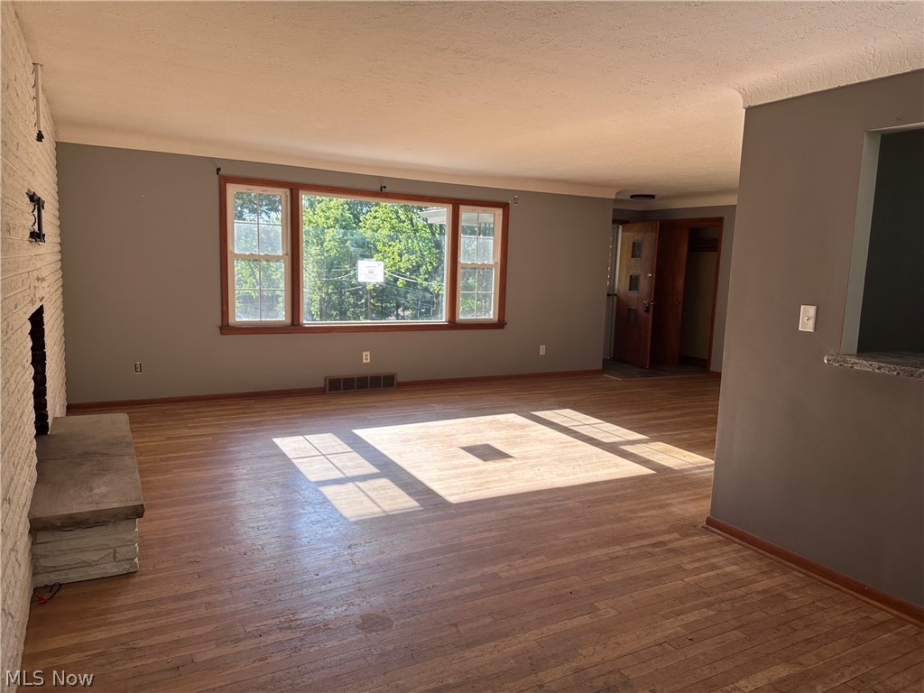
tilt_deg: -7.7
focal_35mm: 24
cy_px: 346
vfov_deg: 56.8
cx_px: 462
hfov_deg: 71.6
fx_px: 641
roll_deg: -1.7
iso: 80
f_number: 1.78
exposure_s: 1/376
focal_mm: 6.86
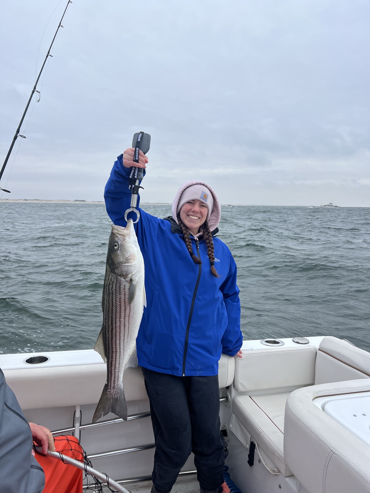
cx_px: 185
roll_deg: -0.1
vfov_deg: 67.3
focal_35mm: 26
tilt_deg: -4.4
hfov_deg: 53.1
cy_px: 246
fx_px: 371
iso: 50
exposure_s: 1/965
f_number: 1.5
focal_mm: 5.7
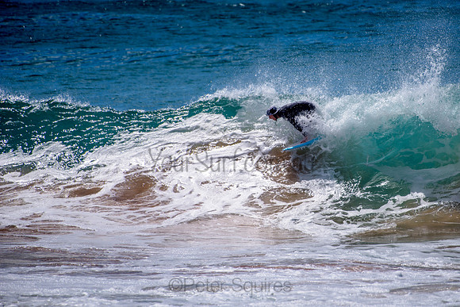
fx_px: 7832
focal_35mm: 613
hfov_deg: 3.4
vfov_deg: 2.2
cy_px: 134
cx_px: 282
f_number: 5.6
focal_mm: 500
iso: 64
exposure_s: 1/2000
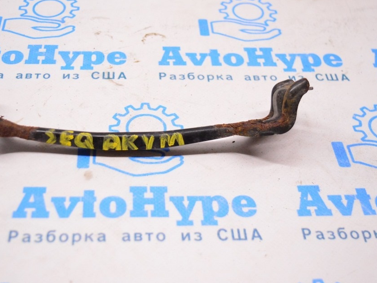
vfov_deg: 27.5
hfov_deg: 36.0
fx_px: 577
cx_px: 150
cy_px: 131
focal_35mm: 53
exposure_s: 1/320
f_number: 4.2
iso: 3200
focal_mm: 30
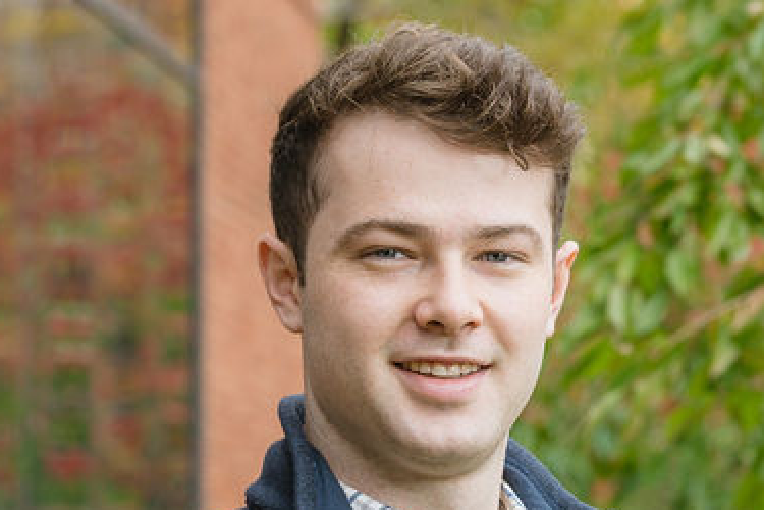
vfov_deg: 5.9
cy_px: 223
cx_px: 412
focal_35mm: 232
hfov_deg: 8.9
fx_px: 4923
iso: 400
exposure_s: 1/160
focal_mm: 85
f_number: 5
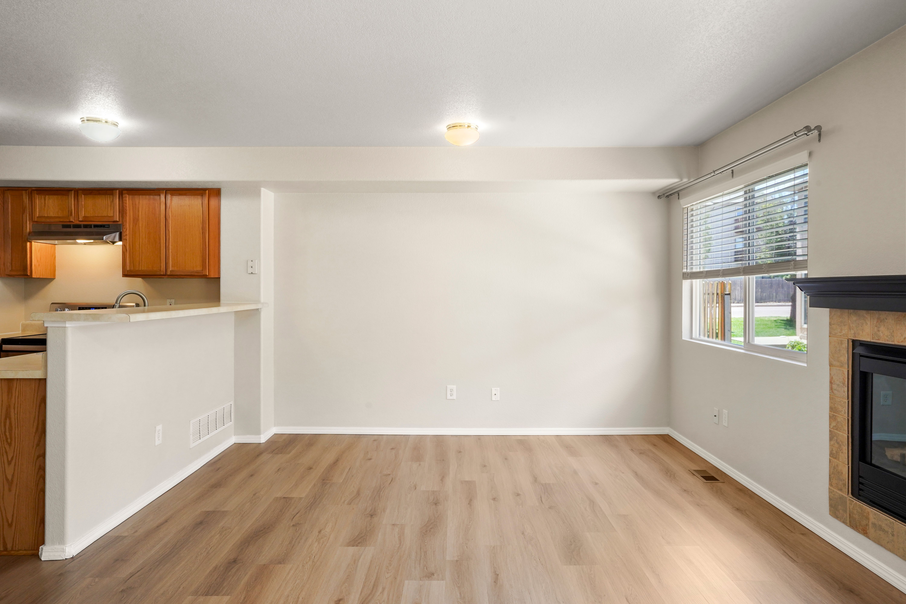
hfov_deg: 73.7
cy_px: 302
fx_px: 604
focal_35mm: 24
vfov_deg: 53.1
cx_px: 453
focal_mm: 24
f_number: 11
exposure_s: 1/15
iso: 640
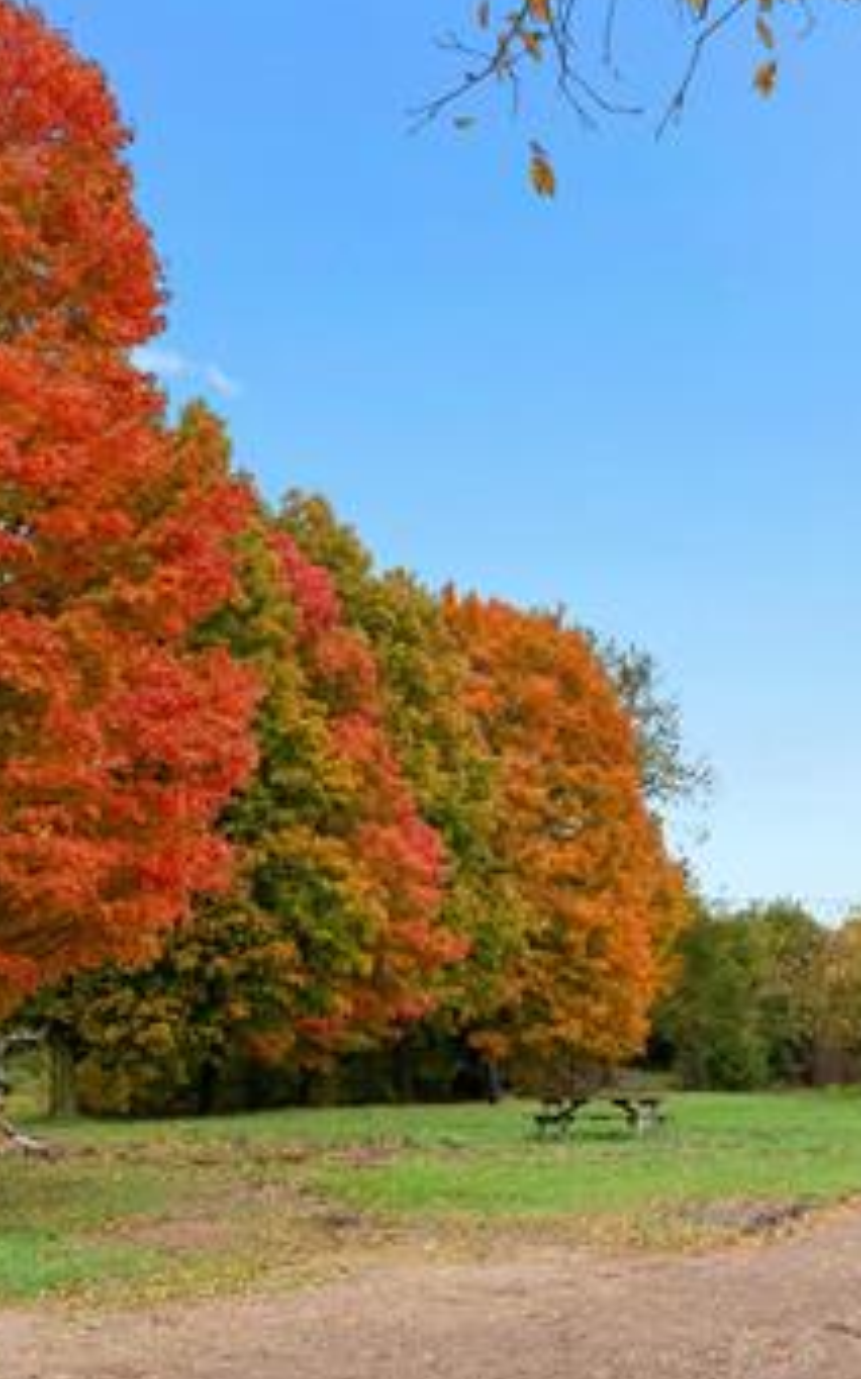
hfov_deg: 24.8
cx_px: 489
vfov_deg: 38.8
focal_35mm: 52
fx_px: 1953
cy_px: 783
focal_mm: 17
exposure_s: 1/400
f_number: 9
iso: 320
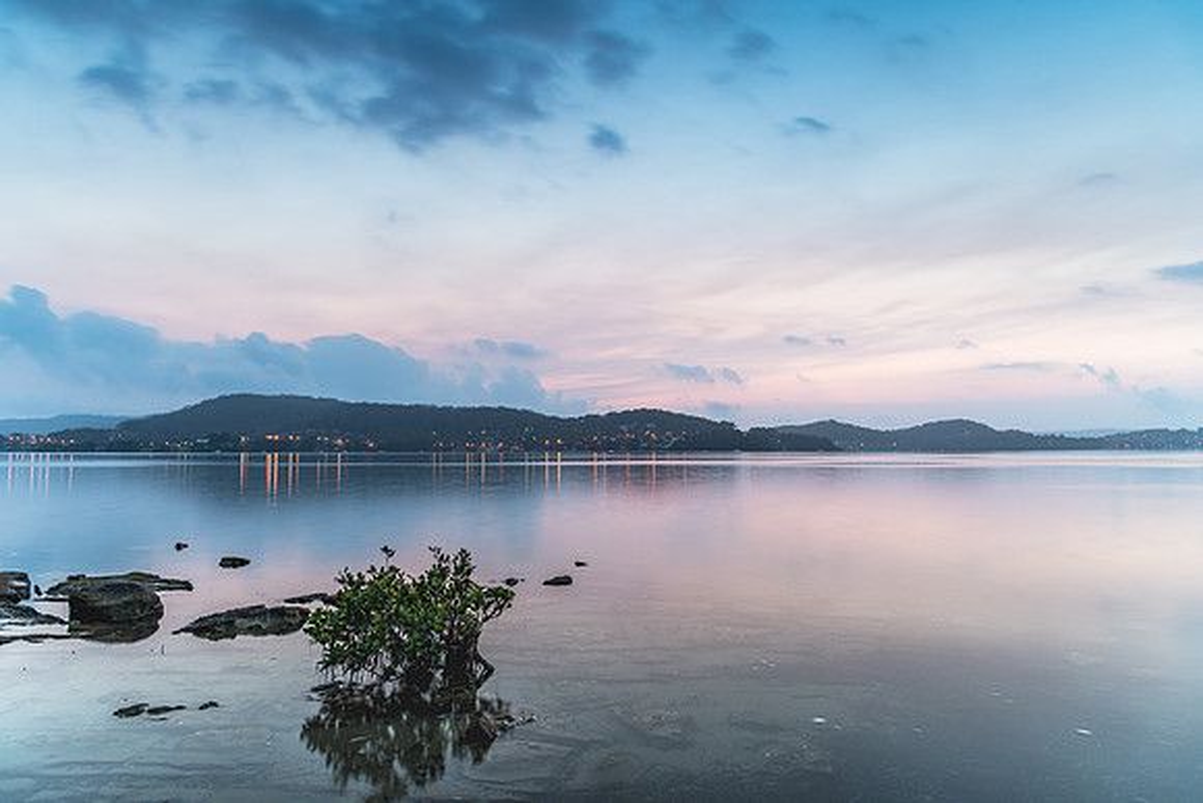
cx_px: 602
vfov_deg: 52.2
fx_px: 819
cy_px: 402
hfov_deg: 72.6
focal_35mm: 24
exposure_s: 8
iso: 200
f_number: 8
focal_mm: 24
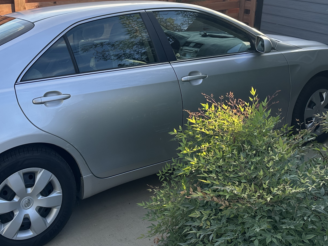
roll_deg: +0.2
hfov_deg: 46.0
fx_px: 379
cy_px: 64
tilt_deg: -14.6
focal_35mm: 40
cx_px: 107
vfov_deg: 35.2
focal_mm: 6.86
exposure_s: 1/718
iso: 80
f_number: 1.78
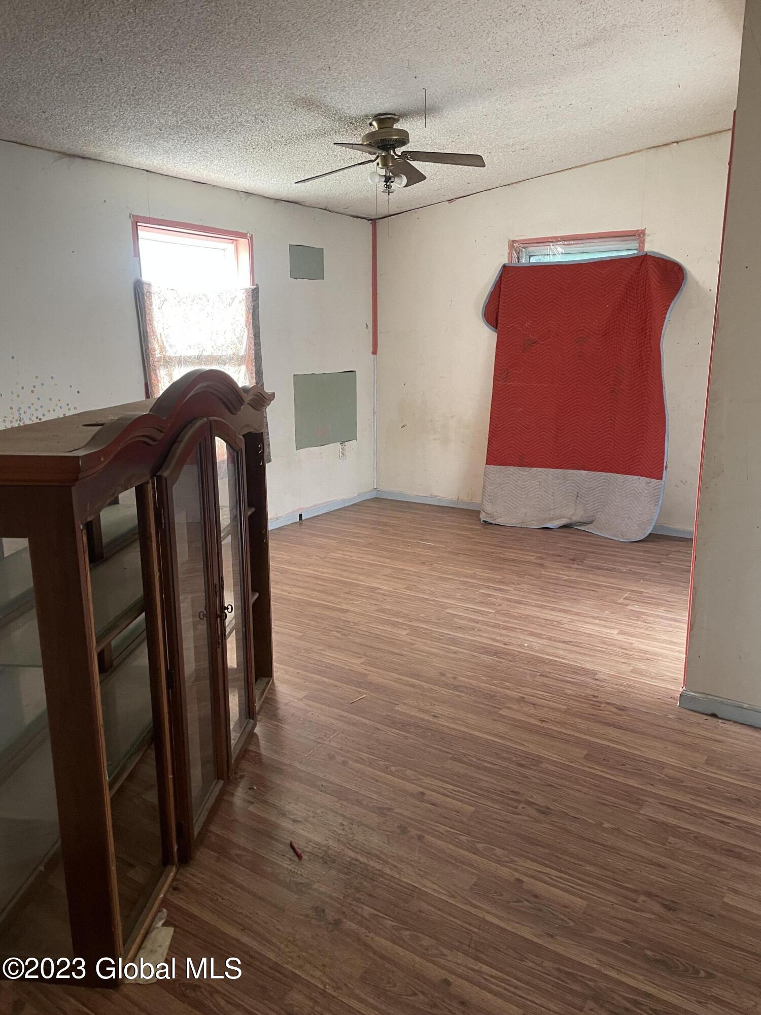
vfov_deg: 67.3
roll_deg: +0.8
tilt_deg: -13.2
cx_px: 380
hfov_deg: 53.1
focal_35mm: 26
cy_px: 508
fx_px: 762
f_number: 1.6
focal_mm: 4.2
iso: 160
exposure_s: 1/60
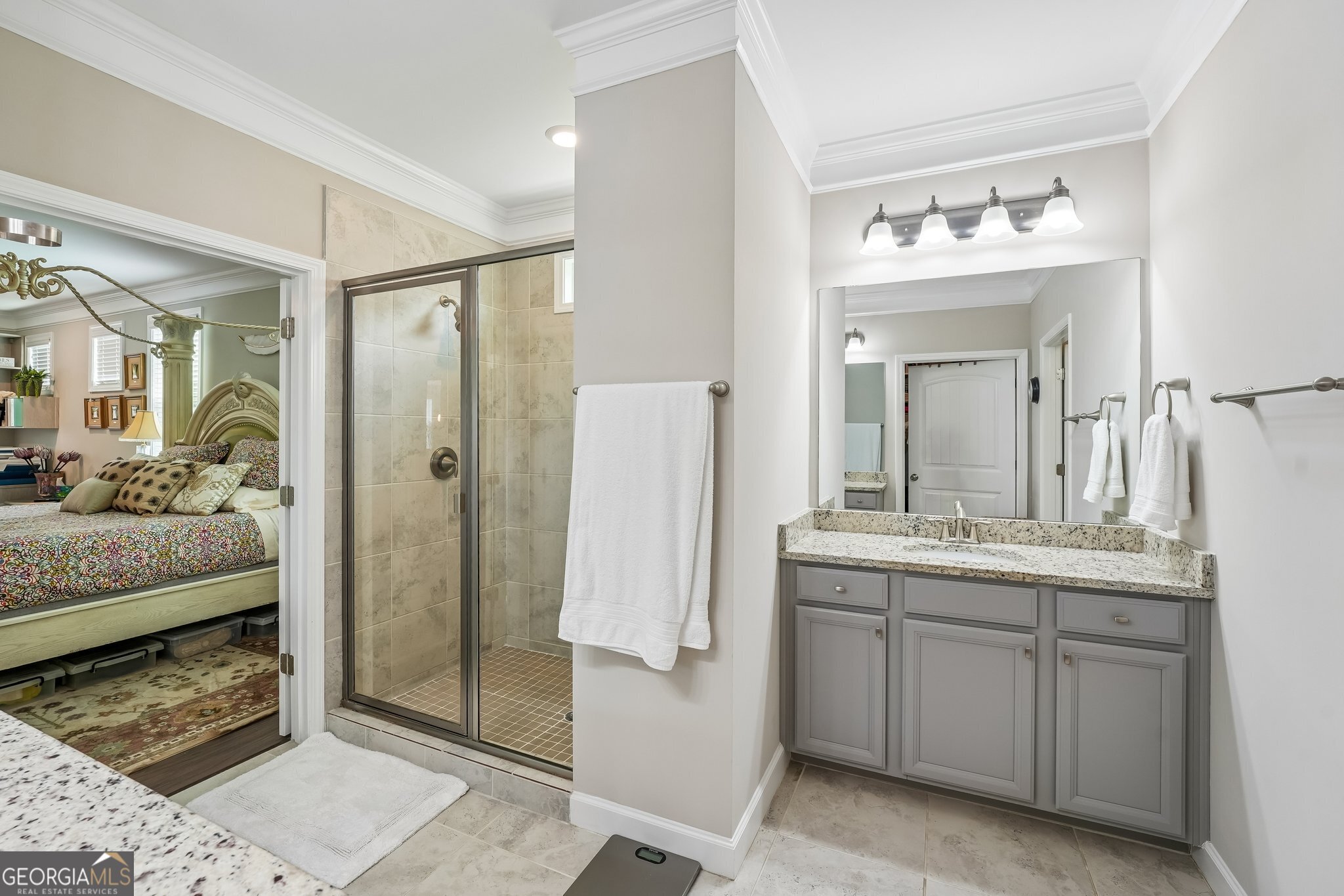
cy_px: 448
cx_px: 672
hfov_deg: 104.3
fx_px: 523
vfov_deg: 81.2
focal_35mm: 14
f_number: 8
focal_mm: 14
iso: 320
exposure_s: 1/15
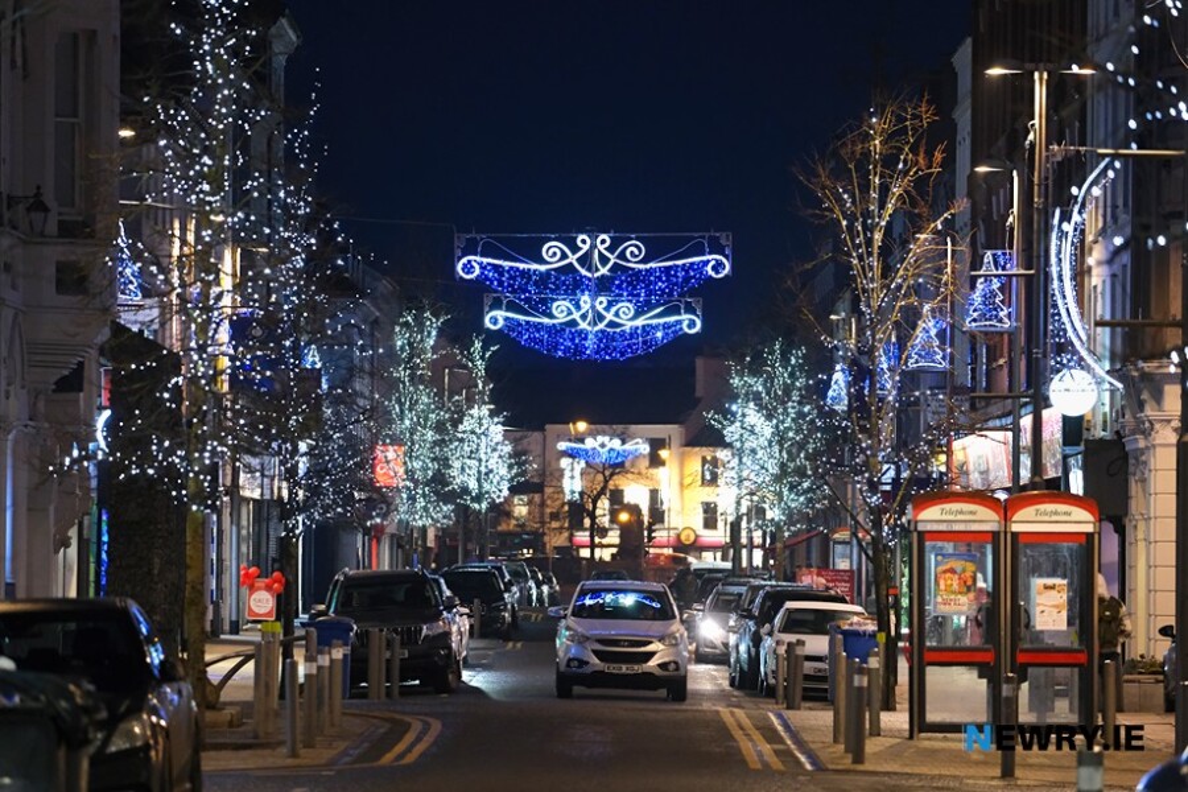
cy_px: 396
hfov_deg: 9.8
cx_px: 594
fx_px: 6929
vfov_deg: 6.5
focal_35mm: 210
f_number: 2.8
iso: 3200
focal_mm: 140
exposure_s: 1/80
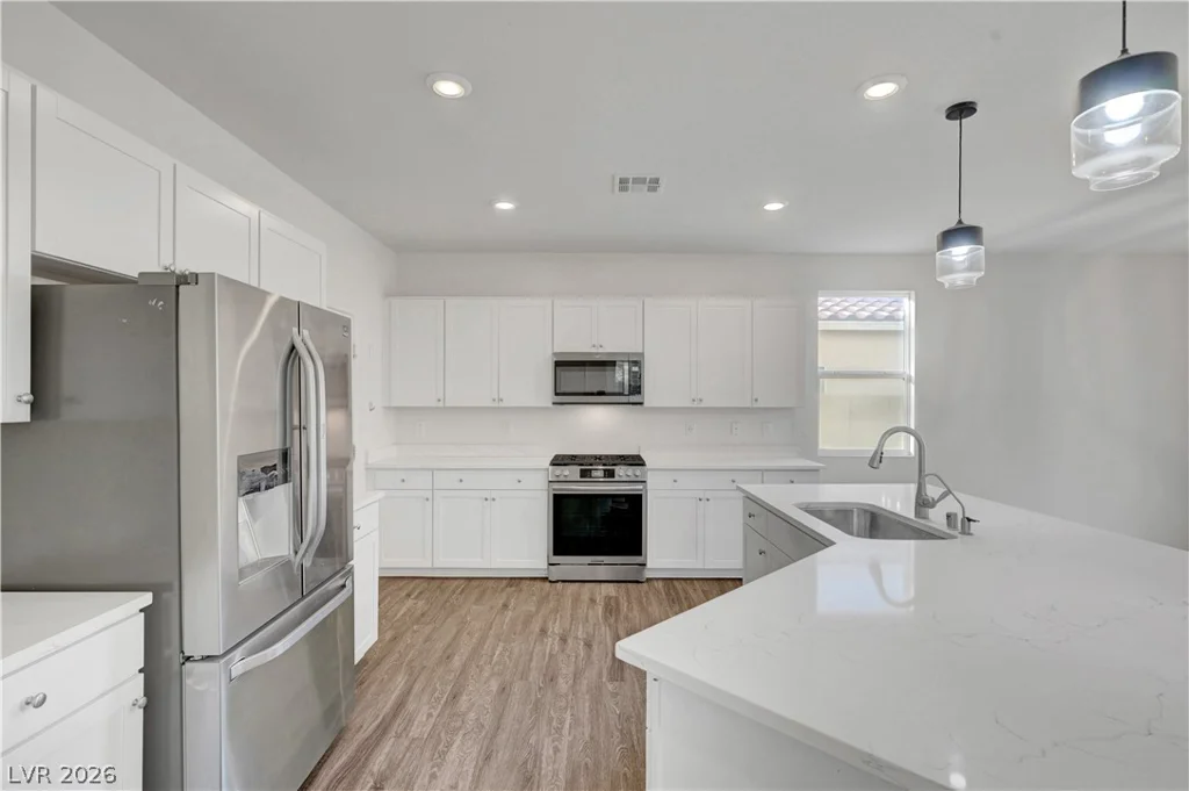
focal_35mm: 16
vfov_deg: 72.0
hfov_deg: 95.0
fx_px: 545
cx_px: 594
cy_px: 396
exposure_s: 1/6
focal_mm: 16.5
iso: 800
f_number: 8
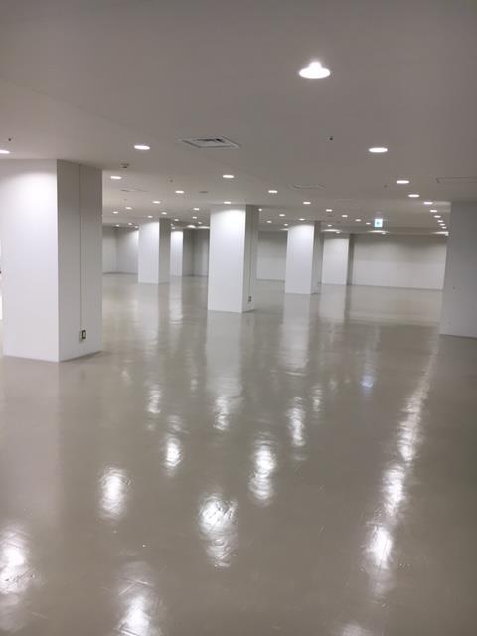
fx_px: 533
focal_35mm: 29
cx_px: 238
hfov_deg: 48.2
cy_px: 318
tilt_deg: -8.1
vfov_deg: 61.7
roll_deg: -4.5
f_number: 2.2
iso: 40
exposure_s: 1/33
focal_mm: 4.15
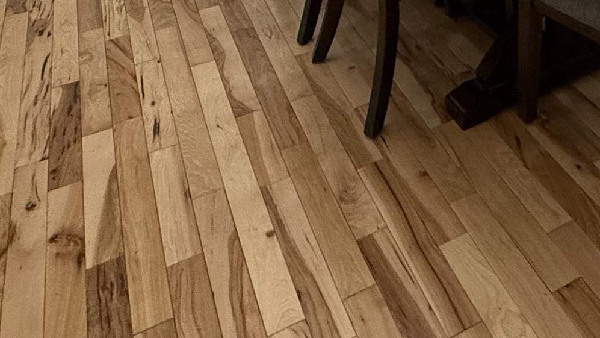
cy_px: -308
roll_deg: +0.6
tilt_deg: -3.7
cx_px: 513
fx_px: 748
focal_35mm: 47
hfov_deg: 41.1
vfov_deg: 18.4
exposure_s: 1/120
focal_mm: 2.22
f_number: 2.2
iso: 320
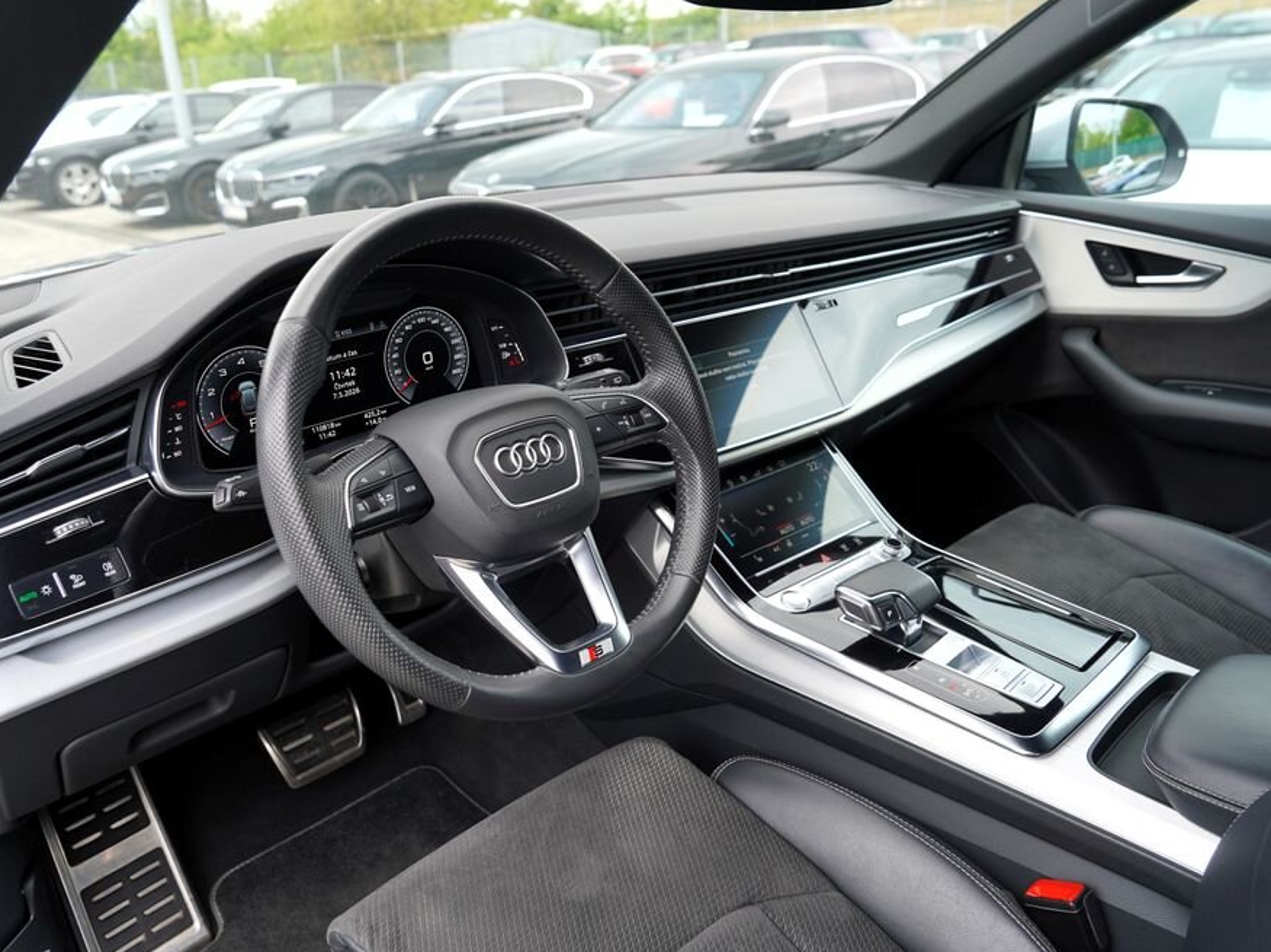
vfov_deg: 51.3
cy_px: 490
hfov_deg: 65.2
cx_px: 574
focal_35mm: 27
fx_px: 991
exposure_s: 1/80
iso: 100
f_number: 4.5
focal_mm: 24
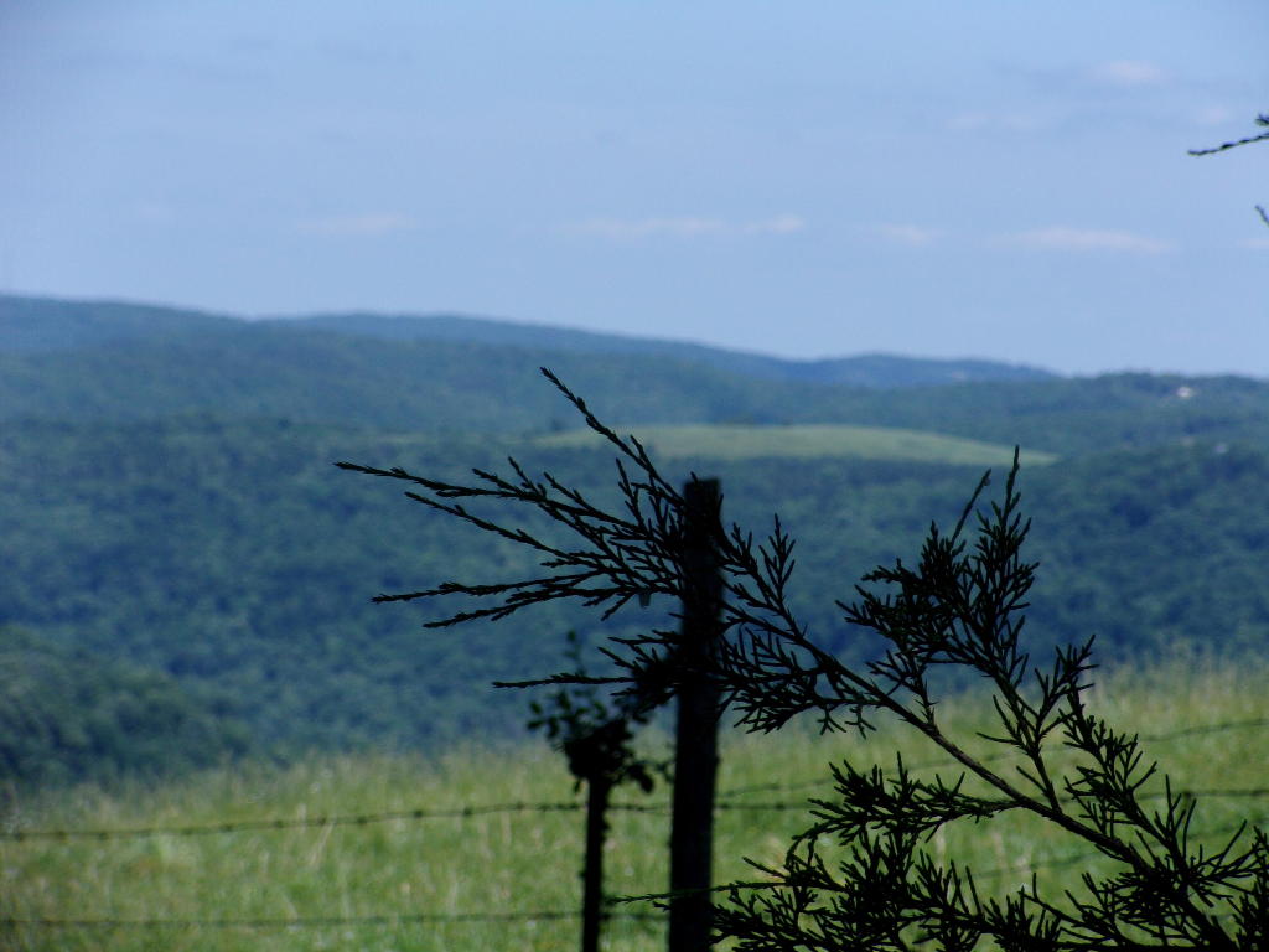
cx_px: 634
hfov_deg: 13.9
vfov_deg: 10.4
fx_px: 5206
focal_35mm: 142
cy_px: 476
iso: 80
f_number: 6.3
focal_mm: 25.5
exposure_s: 1/340
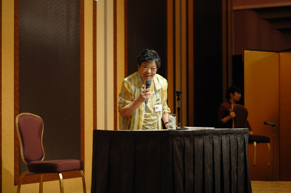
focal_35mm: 85
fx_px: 687
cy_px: 96
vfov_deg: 16.1
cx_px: 146
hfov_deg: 23.9
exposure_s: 1/125
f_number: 2.8
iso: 1000
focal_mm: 85
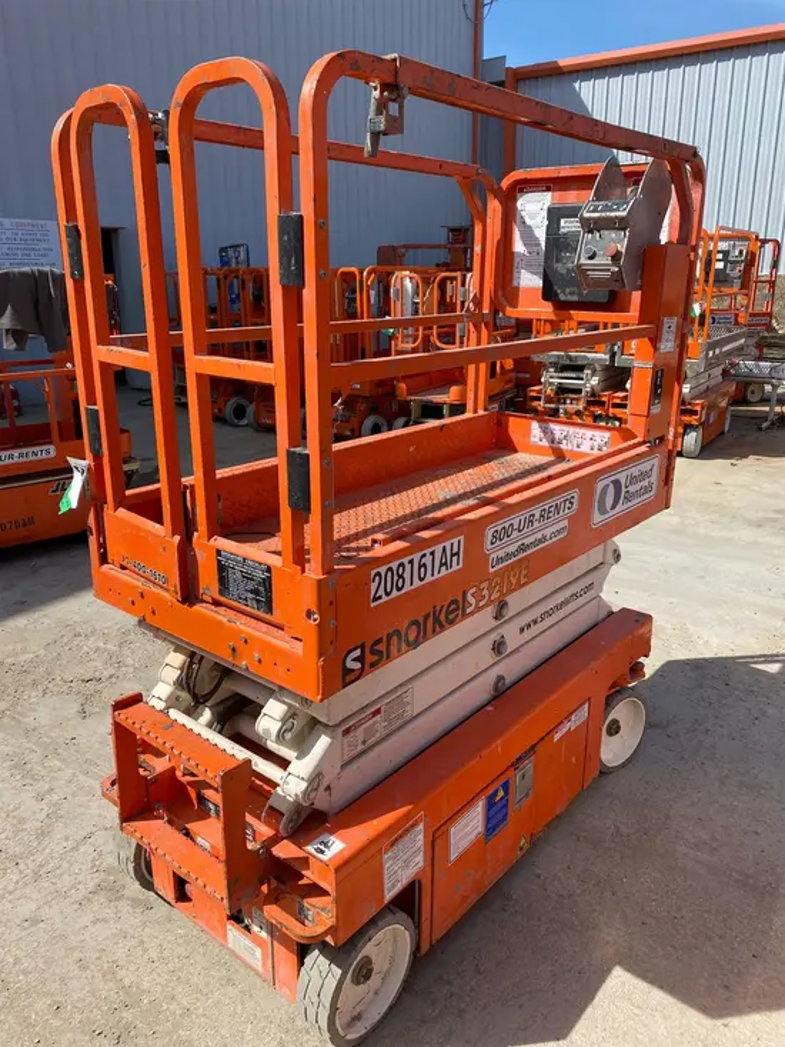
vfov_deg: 67.3
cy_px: 524
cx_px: 392
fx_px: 786
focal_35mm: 26
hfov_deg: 53.1
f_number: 1.8
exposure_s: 1/1996
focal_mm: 4.25
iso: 32
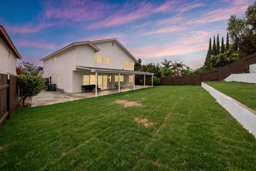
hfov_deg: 108.3
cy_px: 81
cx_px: 133
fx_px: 92
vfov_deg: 85.4
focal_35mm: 13
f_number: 6.3
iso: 80
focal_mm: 12
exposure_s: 1/80
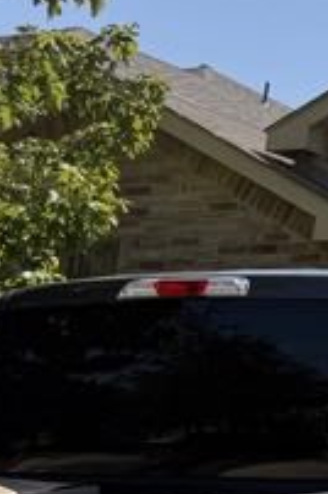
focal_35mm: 99
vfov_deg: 20.6
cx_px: 923
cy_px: 247
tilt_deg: +12.1
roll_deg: -1.8
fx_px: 1358
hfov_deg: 10.5
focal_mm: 6.76
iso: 80
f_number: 1.78
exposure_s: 1/7353
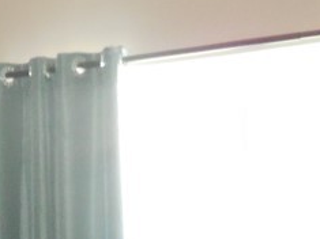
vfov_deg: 10.6
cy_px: 433
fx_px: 1210
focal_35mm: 131
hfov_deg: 13.7
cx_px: -230
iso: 560
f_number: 3.2
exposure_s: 1/25
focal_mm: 5.3
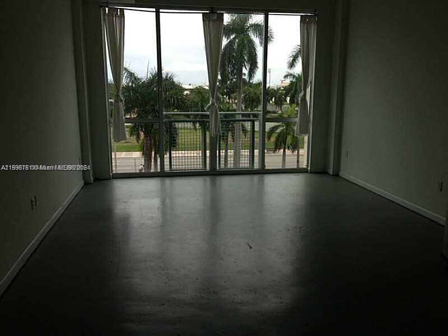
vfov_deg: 42.9
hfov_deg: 55.4
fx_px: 427
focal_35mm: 33
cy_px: 168
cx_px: 224
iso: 50
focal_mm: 4.13
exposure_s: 1/290
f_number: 2.4
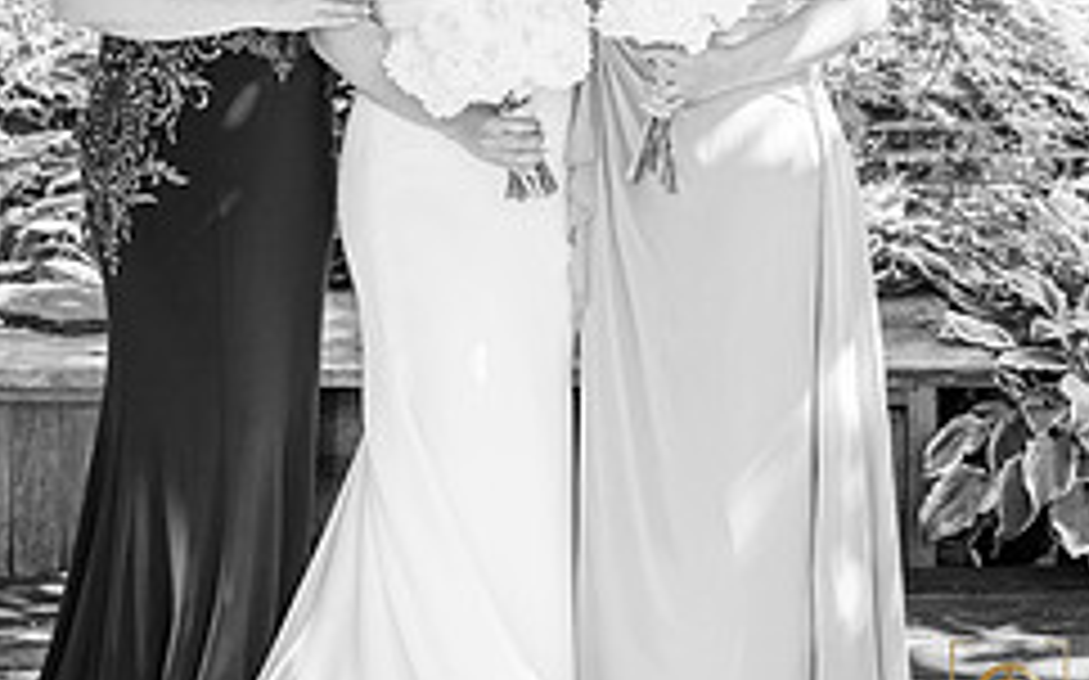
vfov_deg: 13.5
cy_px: -198
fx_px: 2759
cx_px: 450
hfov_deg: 22.3
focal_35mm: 93
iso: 320
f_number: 4
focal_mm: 49
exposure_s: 1/250
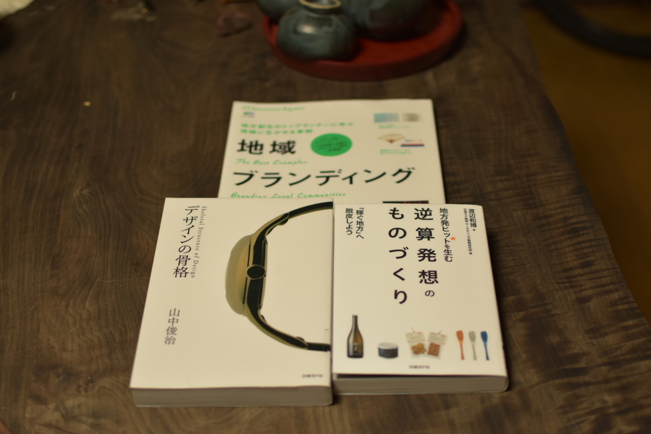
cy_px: 217
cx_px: 326
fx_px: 949
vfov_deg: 25.8
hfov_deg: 37.8
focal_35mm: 52
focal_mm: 35
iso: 400
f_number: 1.8
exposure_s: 1/160
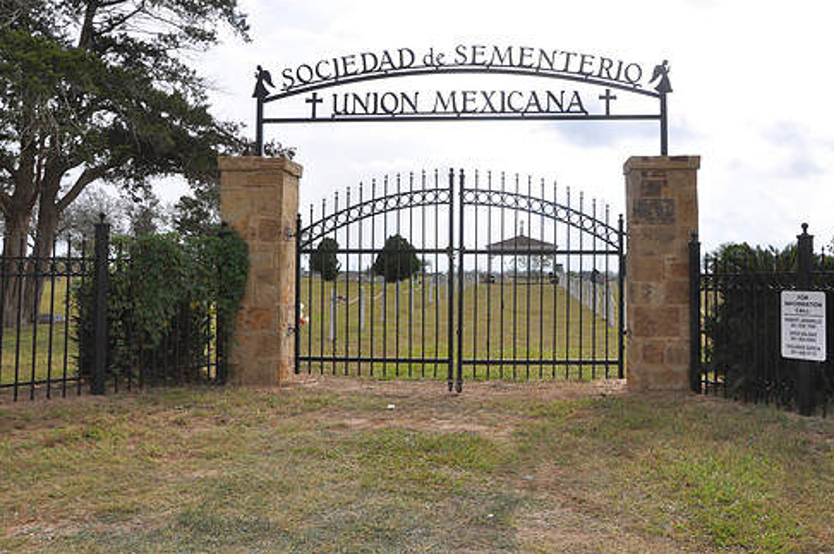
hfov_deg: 51.0
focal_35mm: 38
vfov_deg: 35.2
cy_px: 227
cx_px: 484
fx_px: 870
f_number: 13
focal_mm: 21
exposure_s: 1/160
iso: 200
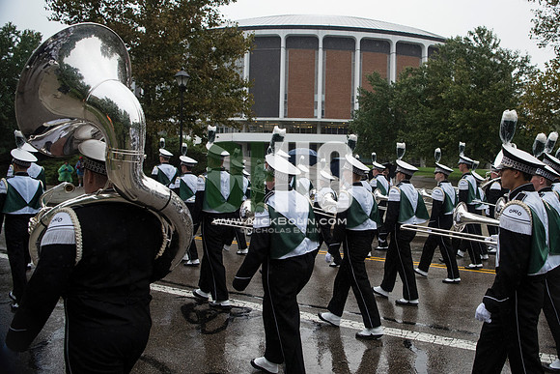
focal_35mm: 32
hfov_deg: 57.7
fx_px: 502
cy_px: 171
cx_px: 345
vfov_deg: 40.8
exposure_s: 1/2000
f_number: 3.5
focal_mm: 26
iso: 1600
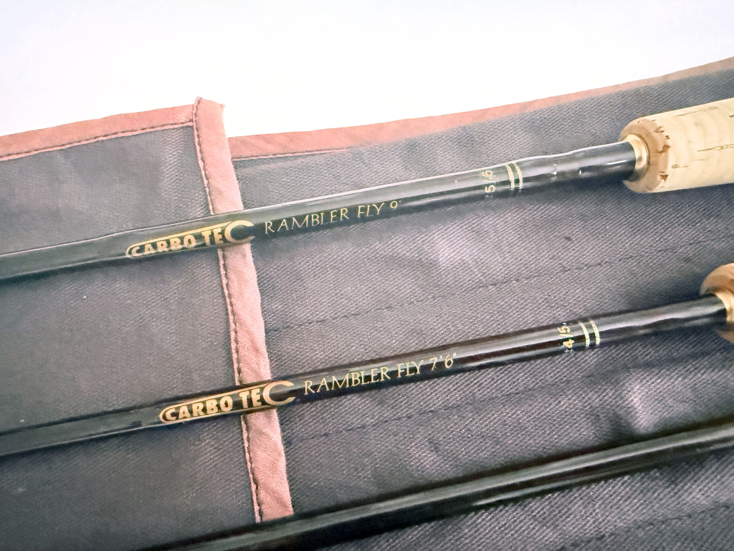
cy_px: 276
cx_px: 367
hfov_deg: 71.6
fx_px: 509
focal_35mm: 24
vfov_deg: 56.8
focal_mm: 6.76
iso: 800
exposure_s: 1/60
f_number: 1.78
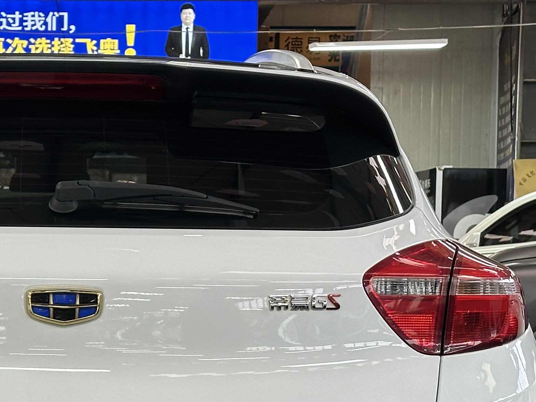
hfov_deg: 15.8
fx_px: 1905
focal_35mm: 123
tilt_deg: -2.8
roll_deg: -0.8
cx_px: 55
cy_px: 383
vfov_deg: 11.9
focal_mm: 6.86
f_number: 1.78
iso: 80
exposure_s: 1/121
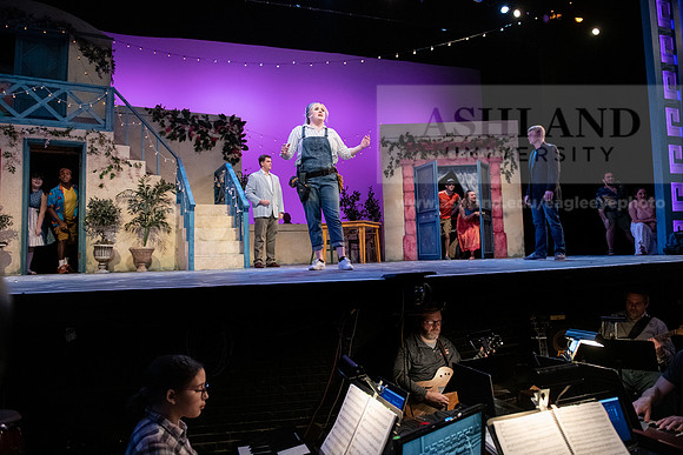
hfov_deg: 73.7
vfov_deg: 53.2
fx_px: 455
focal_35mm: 24
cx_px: 342
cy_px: 228
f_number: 3.2
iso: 4000
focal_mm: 24
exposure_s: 1/320
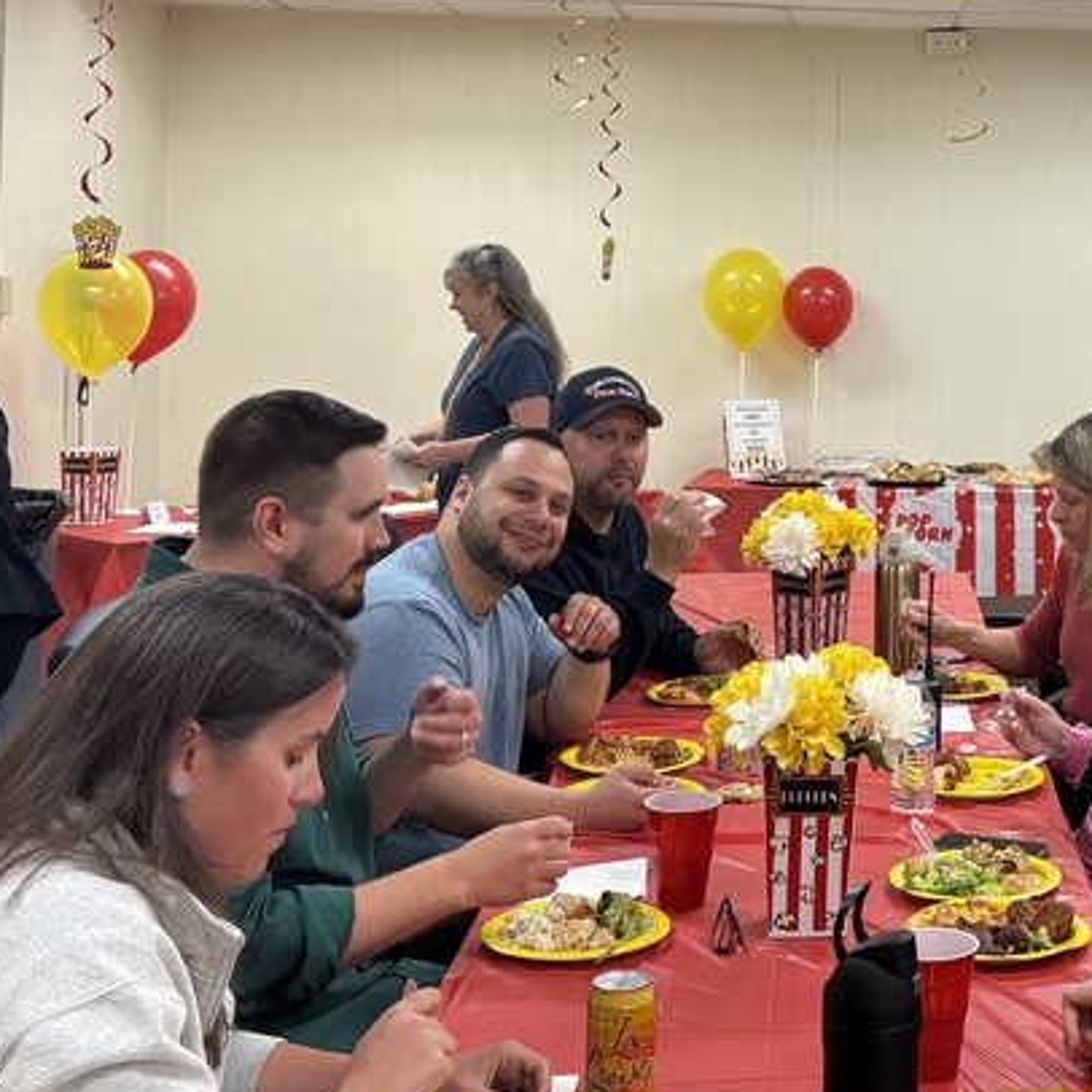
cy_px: 183
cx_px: 1019
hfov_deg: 28.2
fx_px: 2070
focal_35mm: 58
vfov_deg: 28.8
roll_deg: -0.7
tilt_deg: +1.7
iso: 160
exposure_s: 1/120
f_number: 1.6
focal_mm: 5.96
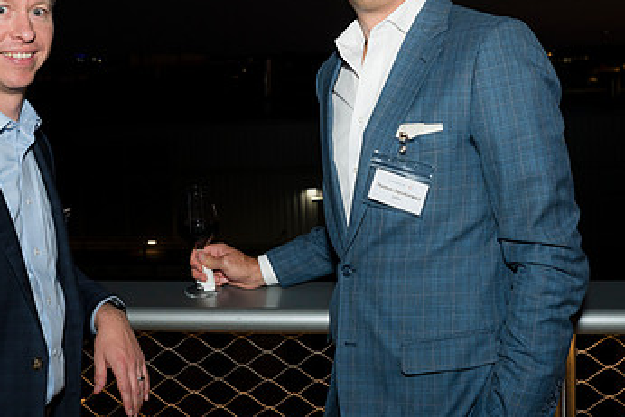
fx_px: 903
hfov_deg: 38.2
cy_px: 120
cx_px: 314
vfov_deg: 25.8
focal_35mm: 52
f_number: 5
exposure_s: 1/125
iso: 800
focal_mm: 31
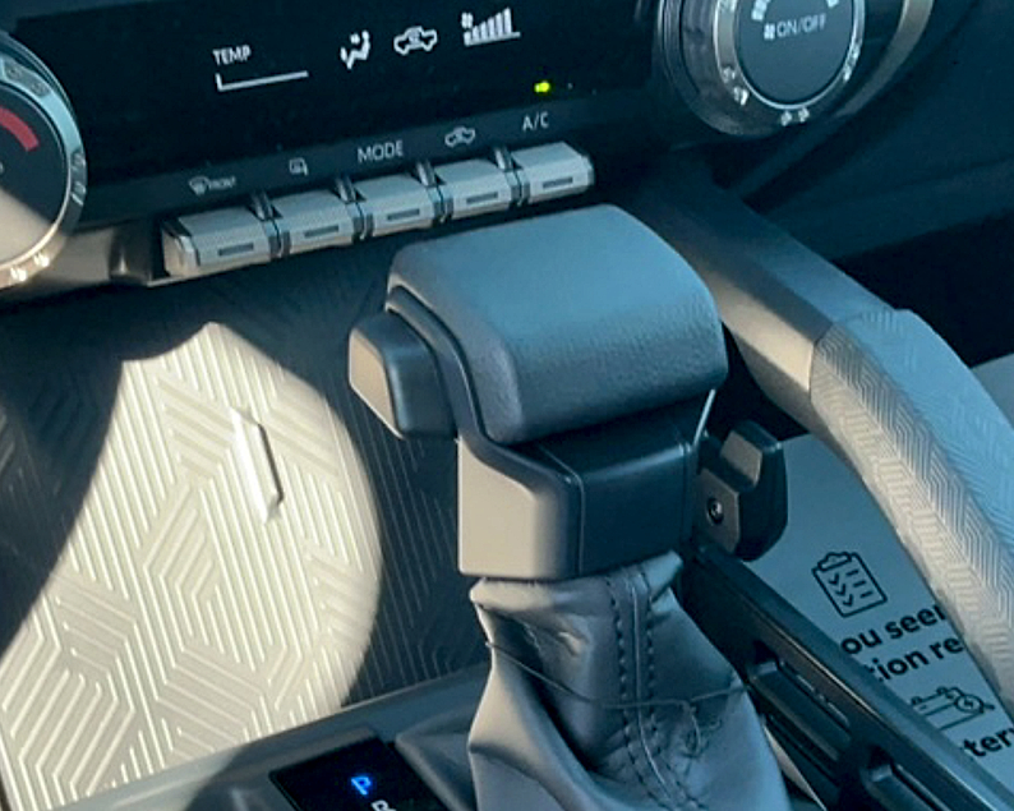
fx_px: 1770
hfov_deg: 31.9
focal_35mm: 59
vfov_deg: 25.3
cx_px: 572
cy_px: 662
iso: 64
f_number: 1.8
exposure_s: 1/120
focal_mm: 3
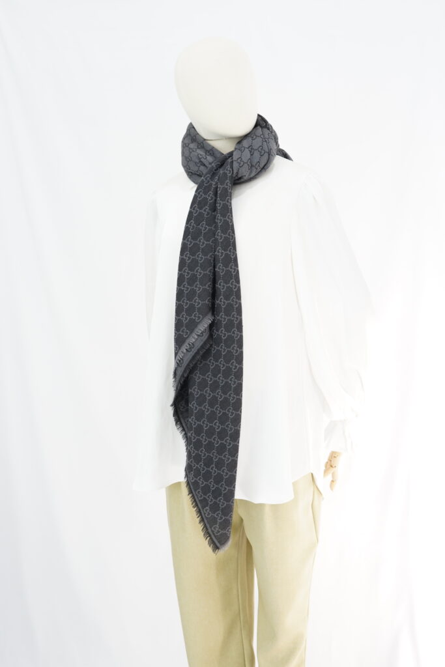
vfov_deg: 39.6
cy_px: 334
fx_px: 927
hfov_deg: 27.0
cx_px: 222
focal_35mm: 50
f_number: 6.3
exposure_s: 1/6
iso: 640
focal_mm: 50
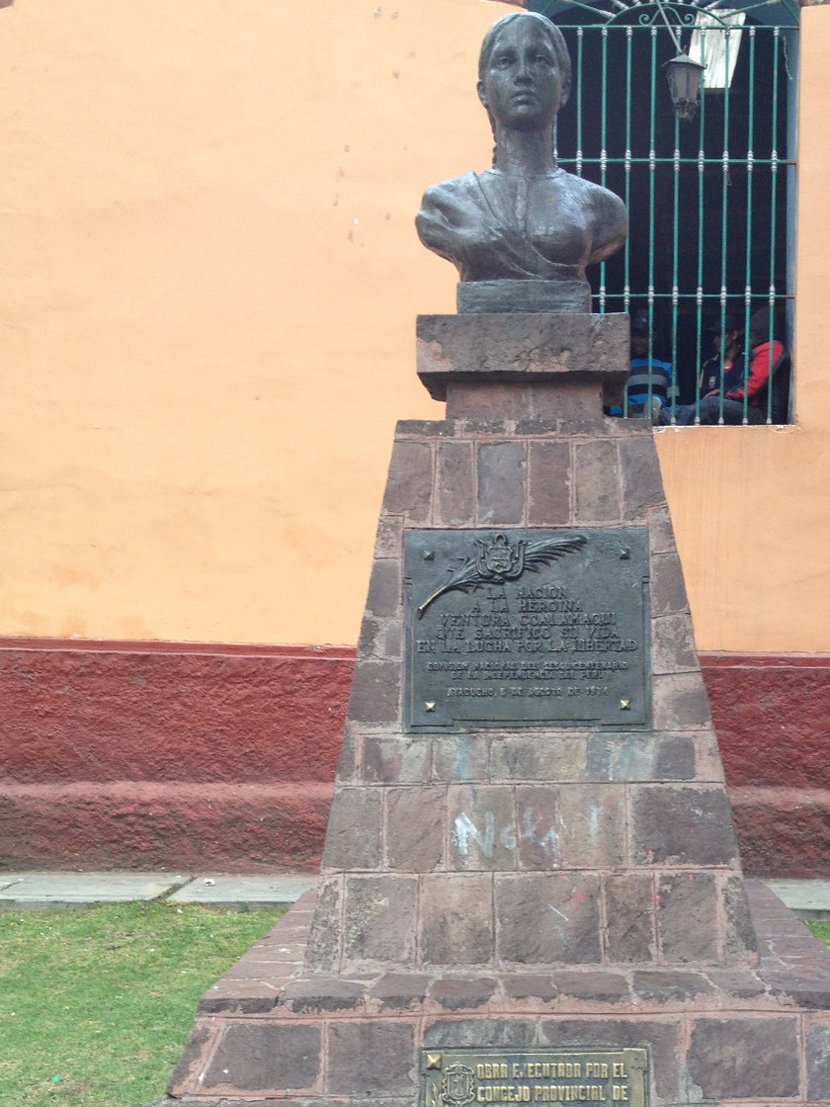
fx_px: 1598
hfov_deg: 29.0
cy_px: 761
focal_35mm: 50
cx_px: 538
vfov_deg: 37.7
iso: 64
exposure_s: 1/60
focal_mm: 4.28
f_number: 2.4
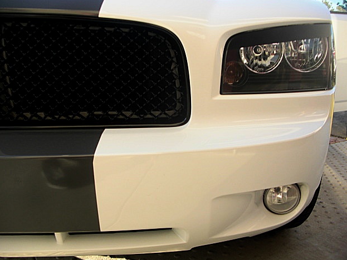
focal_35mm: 37
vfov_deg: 38.7
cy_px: 130
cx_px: 174
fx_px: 371
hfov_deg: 50.1
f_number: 2.8
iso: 50
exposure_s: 1/160
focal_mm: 6.3
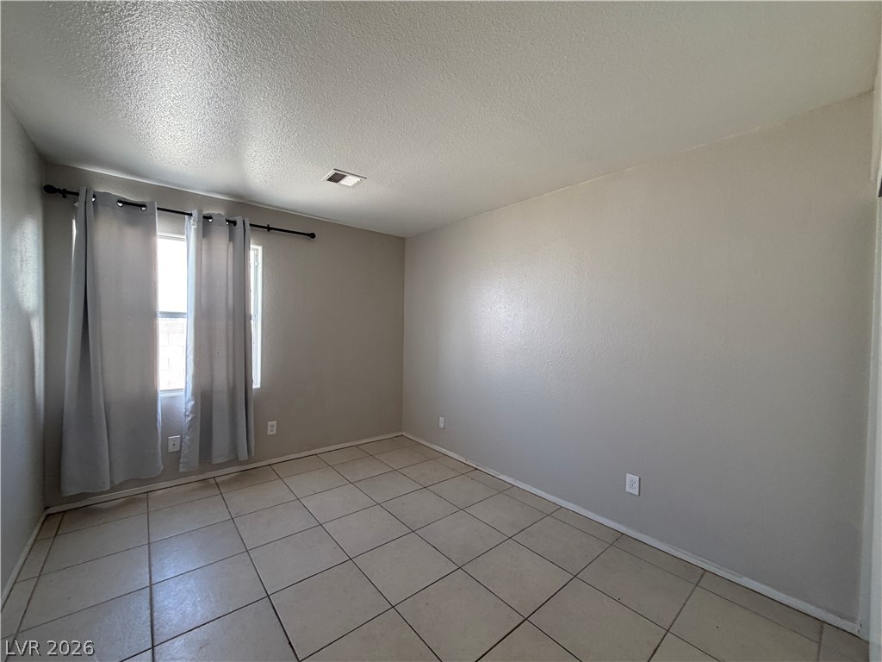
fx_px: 357
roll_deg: -1.1
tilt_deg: -0.9
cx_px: 441
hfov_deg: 102.1
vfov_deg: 85.7
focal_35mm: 14
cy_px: 331
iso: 200
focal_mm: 2.22
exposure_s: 1/60
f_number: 2.2
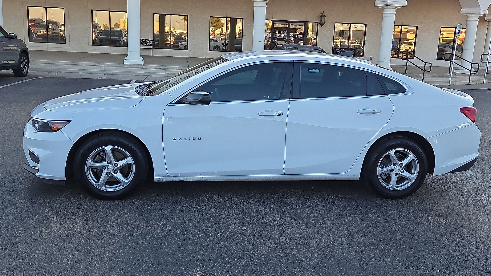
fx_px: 456
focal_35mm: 35
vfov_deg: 33.7
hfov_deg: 56.6
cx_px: 245
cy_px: 133
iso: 25
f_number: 1.8
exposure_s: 1/244
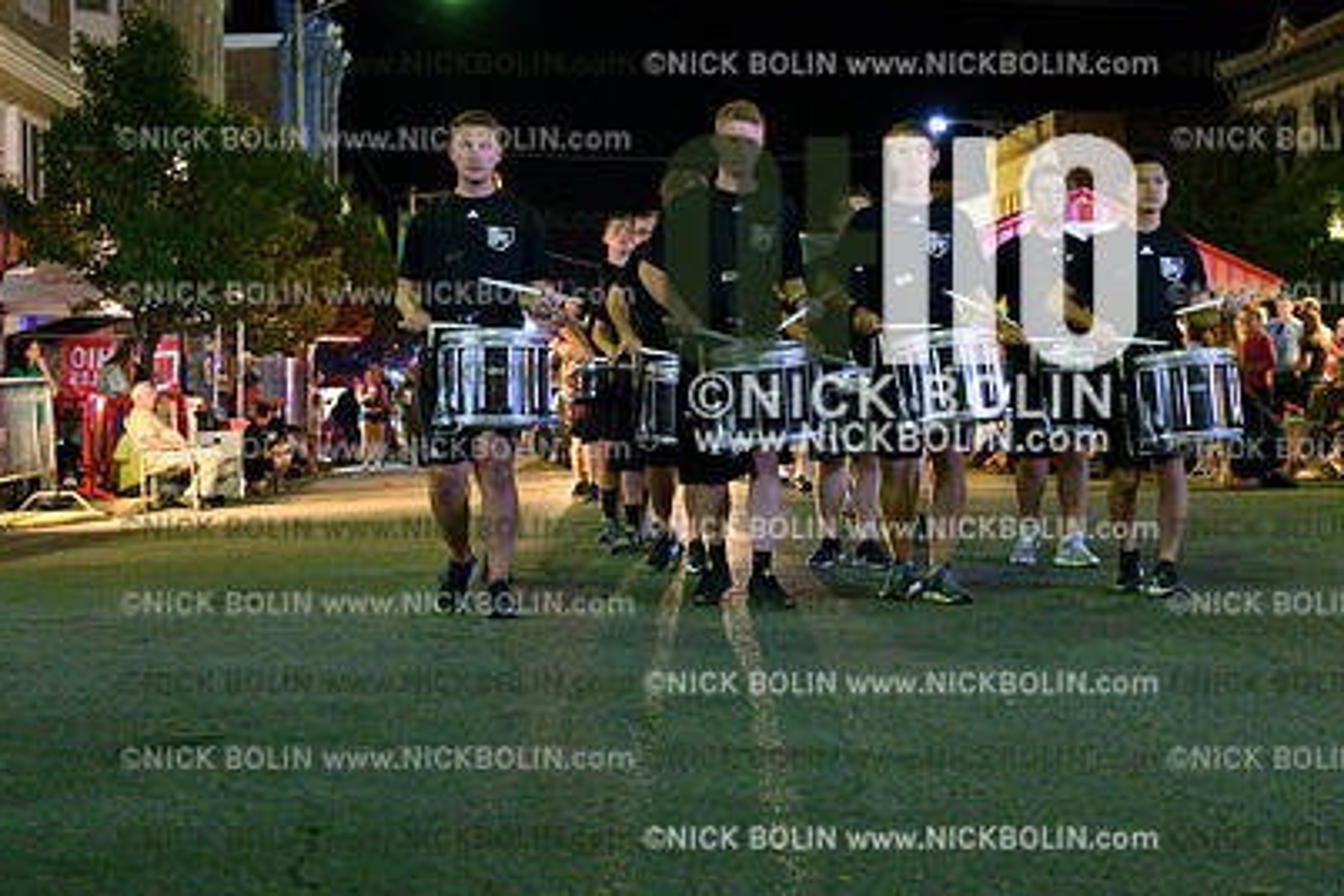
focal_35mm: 62
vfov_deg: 21.8
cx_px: 899
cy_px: 294
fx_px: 2314
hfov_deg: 32.1
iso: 32000
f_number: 4
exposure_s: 1/400
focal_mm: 43
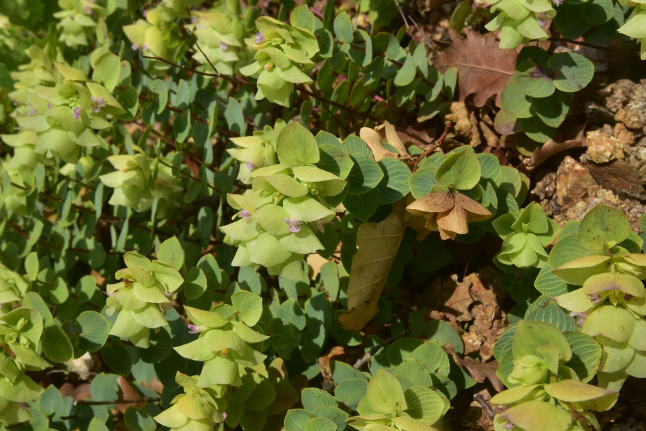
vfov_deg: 27.0
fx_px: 897
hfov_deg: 39.6
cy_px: 216
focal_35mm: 50
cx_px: 323
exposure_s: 1/125
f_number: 29
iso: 320
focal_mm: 50
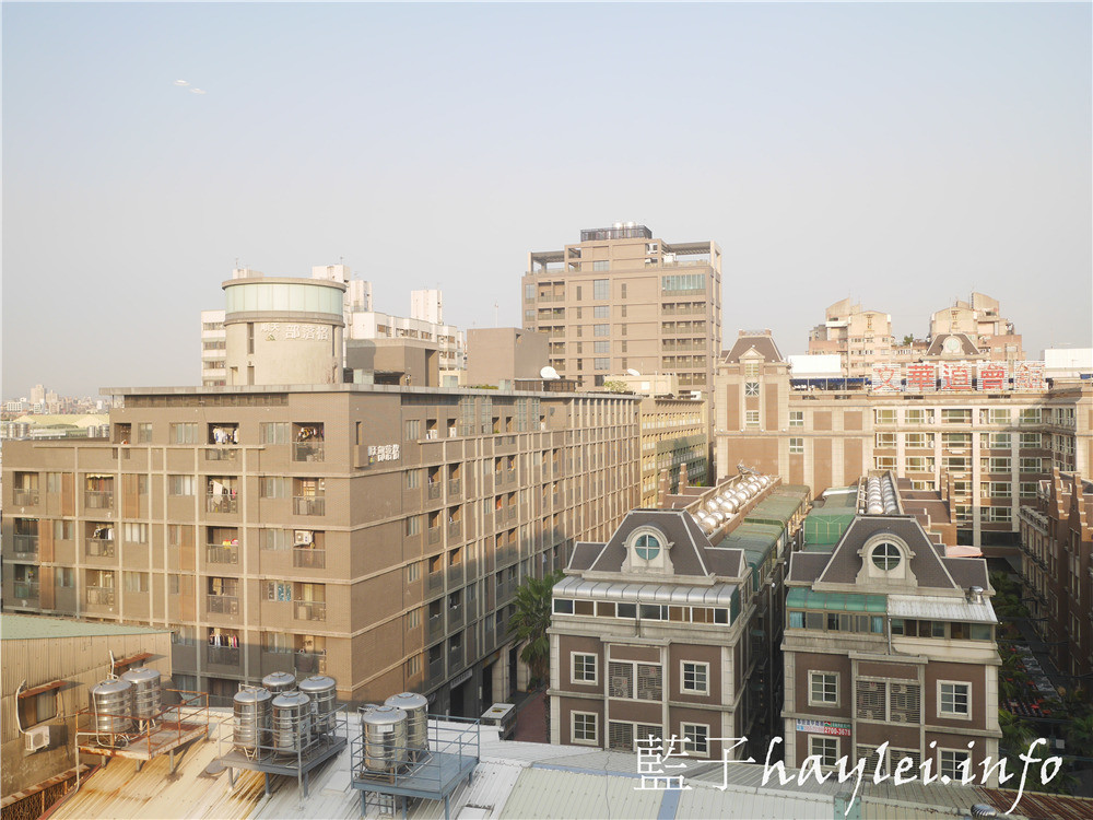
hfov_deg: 60.0
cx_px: 546
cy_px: 410
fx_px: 947
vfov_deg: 46.8
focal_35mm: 30
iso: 200
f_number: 3.2
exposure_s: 1/320
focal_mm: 15
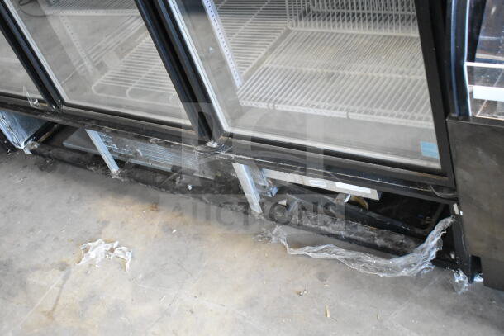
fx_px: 609
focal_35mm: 44
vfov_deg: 30.9
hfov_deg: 45.0
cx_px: 252
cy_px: 168
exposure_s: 1/50
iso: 7200
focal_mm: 29
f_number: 4.2
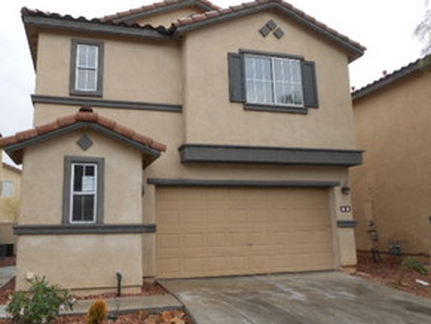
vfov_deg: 45.5
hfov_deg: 58.1
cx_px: 186
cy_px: 153
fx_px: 386
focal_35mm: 31
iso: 80
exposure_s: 1/100
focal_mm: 4.6
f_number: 3.5
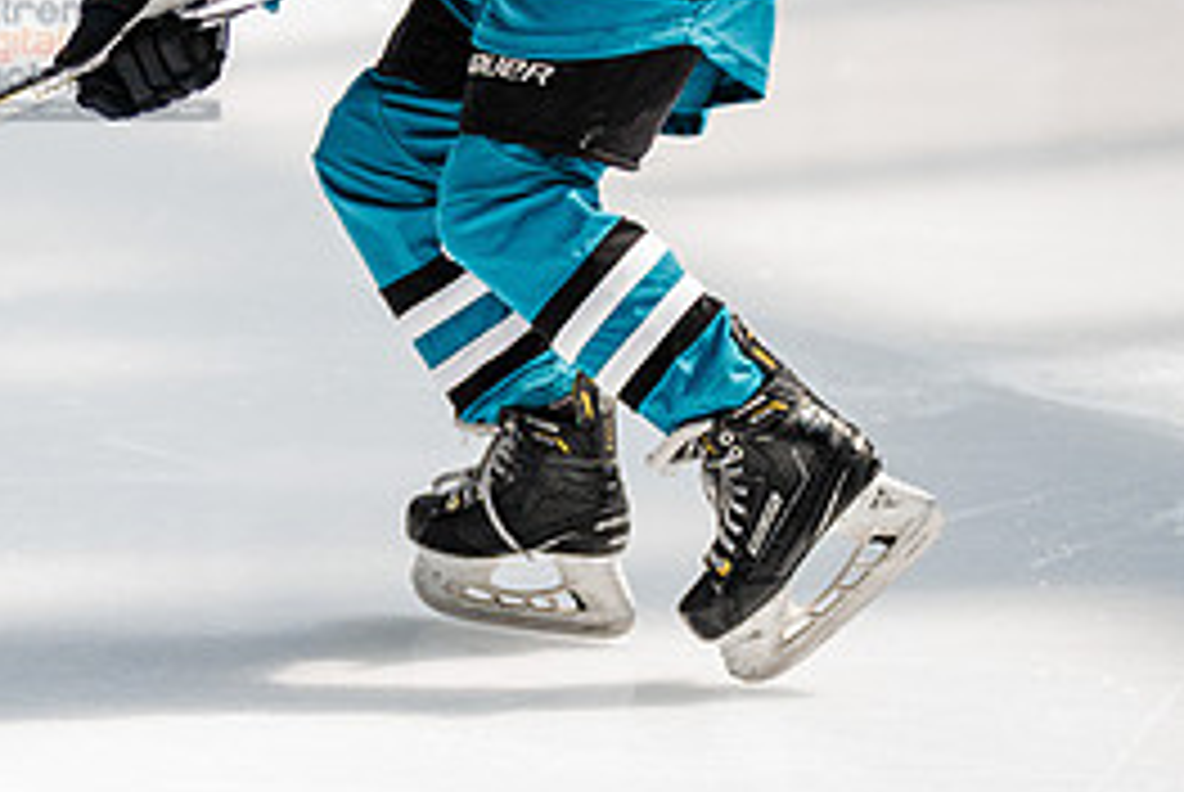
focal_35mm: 366
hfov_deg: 5.6
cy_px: 52
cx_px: 32
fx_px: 12050
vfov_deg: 3.8
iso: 1250
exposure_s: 1/2500
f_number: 3.2
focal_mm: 166
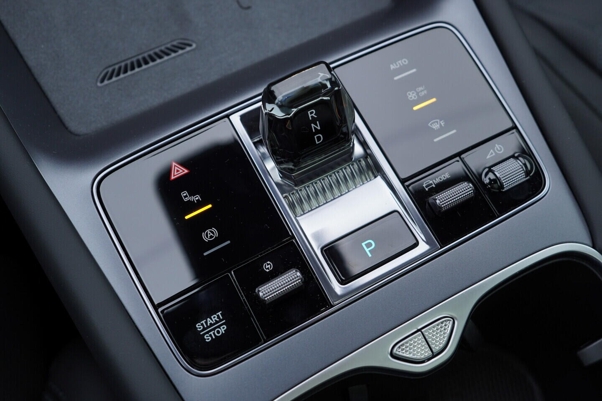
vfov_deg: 36.9
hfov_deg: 53.1
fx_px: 602
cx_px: 301
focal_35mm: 36
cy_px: 200
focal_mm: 24
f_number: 3.5
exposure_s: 1/60
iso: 125
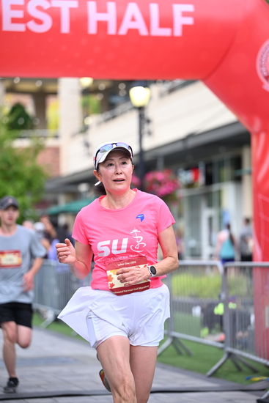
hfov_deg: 12.5
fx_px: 1232
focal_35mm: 110
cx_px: 134
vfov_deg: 18.6
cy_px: 202
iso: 1000
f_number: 2.8
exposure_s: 1/1600
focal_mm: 110
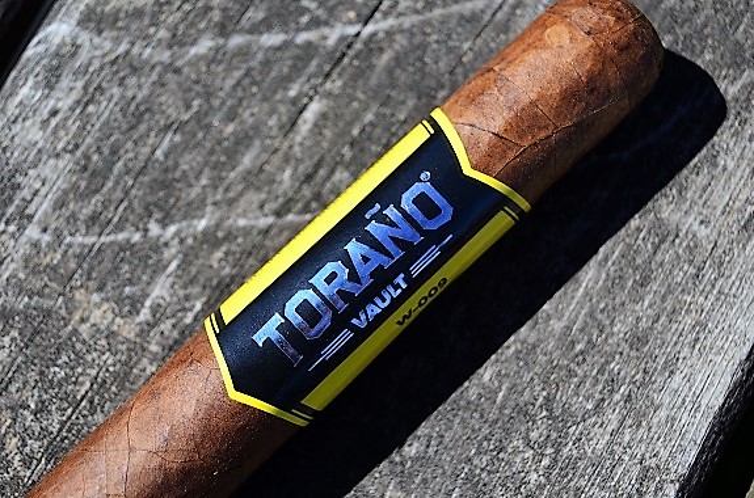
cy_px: 249
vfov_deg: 16.5
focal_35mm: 82
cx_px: 377
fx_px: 1723
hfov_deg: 24.7
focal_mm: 55
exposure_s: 1/1000
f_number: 5.6
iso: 160
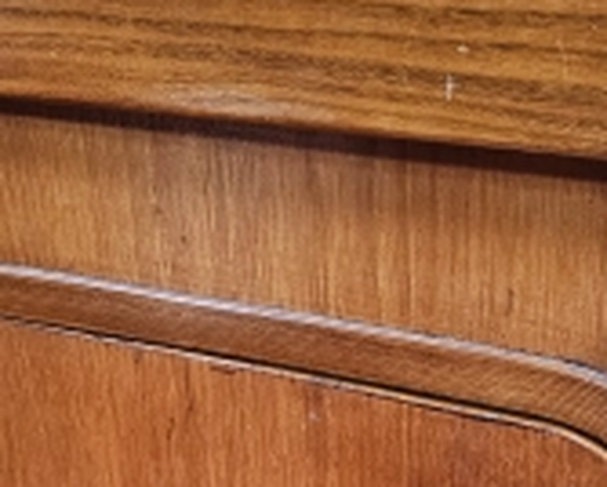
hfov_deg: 25.6
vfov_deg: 18.3
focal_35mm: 74
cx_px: 360
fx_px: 1331
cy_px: 736
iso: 320
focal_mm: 6.3
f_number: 1.7
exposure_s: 1/120
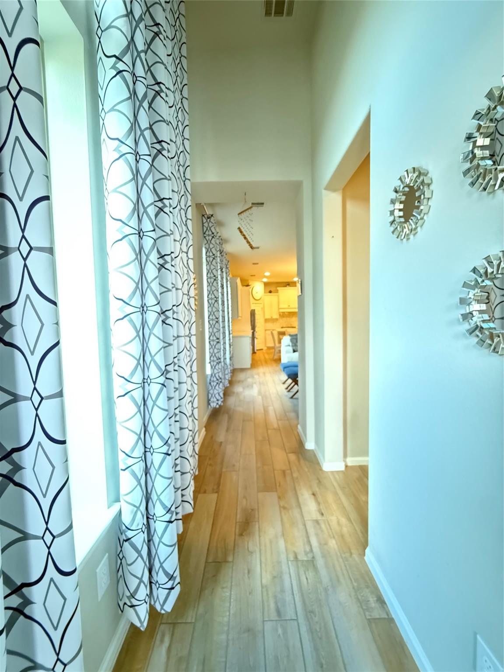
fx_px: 272
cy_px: 336
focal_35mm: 14
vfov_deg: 102.1
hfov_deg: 85.7
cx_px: 252
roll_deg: +0.6
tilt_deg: -3.0
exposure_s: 1/30
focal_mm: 2.22
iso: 2000
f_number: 2.2
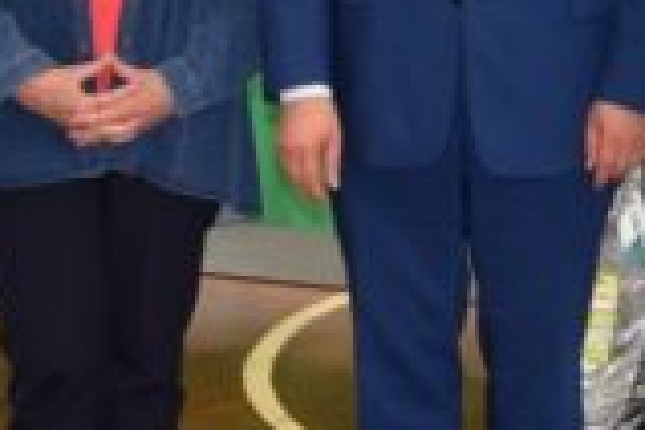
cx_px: 588
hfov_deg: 8.7
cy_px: -110
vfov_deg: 5.8
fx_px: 4246
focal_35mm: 237
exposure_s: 1/100
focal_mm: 42
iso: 800
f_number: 4.8
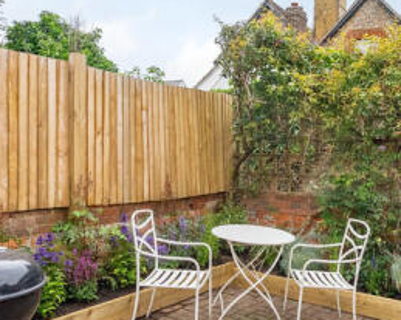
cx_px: 263
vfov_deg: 39.0
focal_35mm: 38
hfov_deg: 47.3
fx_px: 451
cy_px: 185
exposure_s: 1/1250
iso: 1250
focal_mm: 16
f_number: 7.1
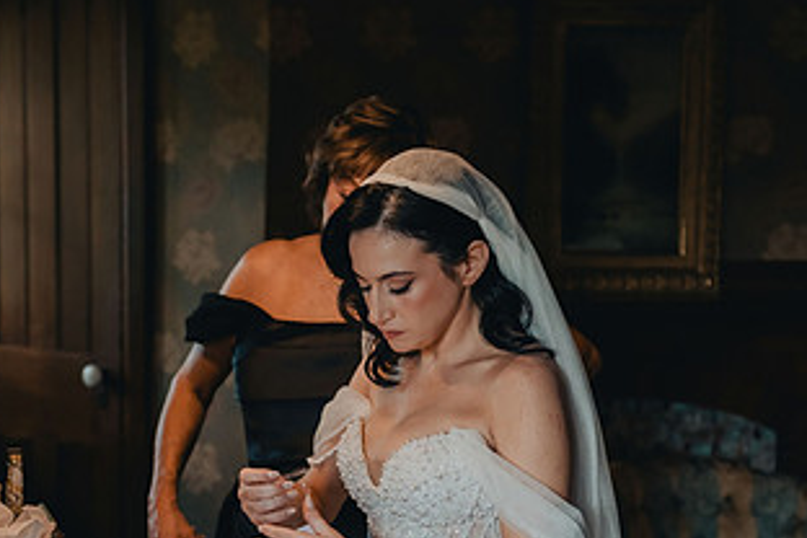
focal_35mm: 78
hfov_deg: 25.8
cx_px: 235
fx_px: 1748
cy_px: 376
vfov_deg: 17.4
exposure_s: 1/400
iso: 2000
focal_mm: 42
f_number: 2.8
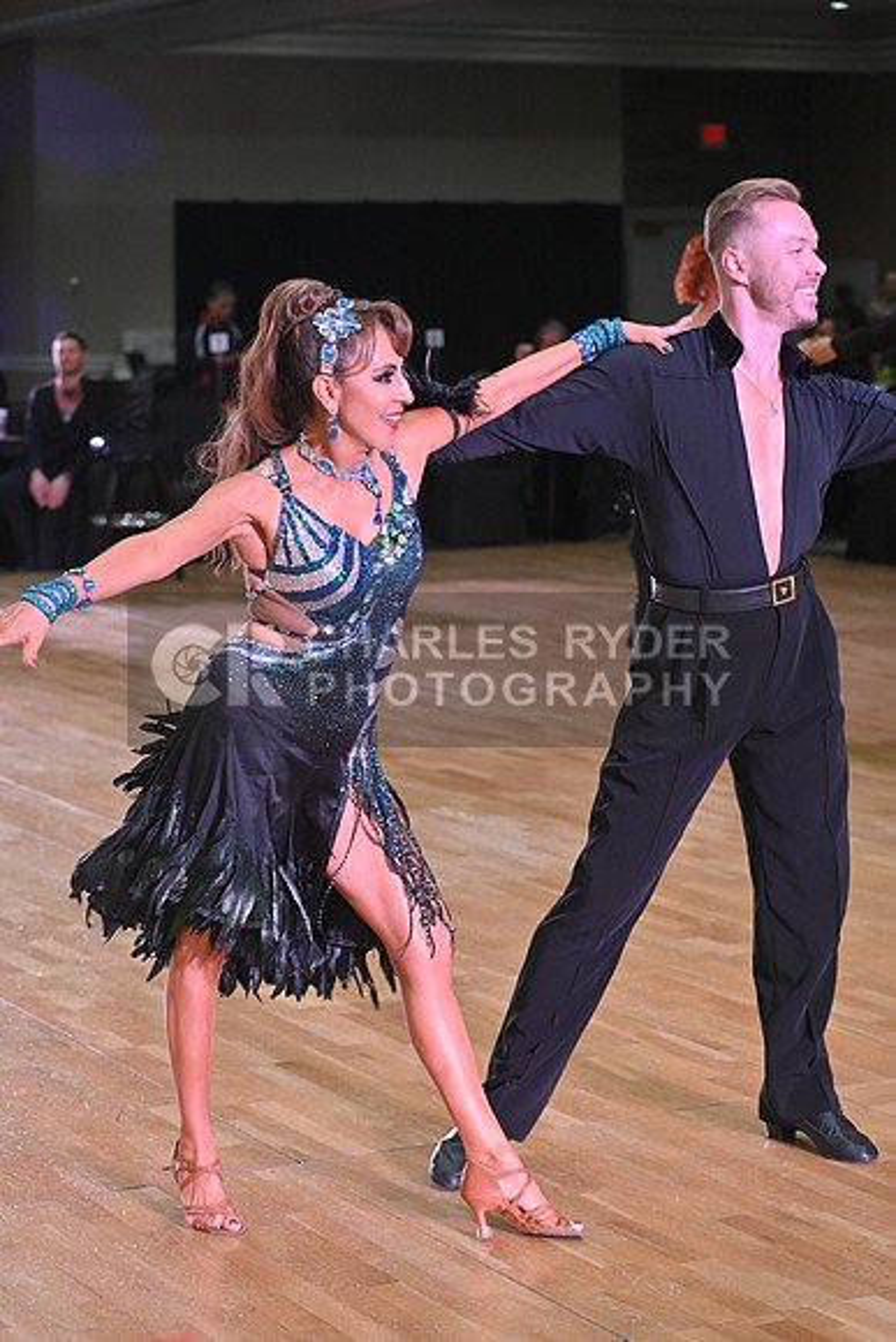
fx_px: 3209
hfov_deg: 15.9
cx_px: 448
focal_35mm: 86
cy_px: 671
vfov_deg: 23.6
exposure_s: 1/400
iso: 3200
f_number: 5
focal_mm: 86
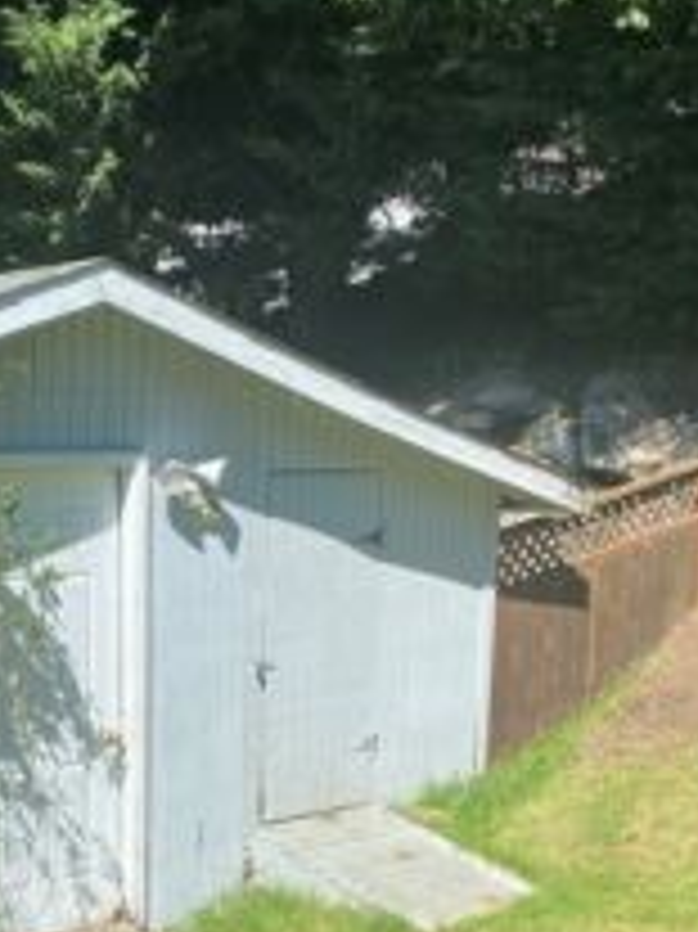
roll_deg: +0.5
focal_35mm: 67
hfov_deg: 21.4
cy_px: 889
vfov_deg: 27.6
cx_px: 63
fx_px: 1803
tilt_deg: -12.4
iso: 32
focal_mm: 4.25
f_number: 1.8
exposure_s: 1/1362
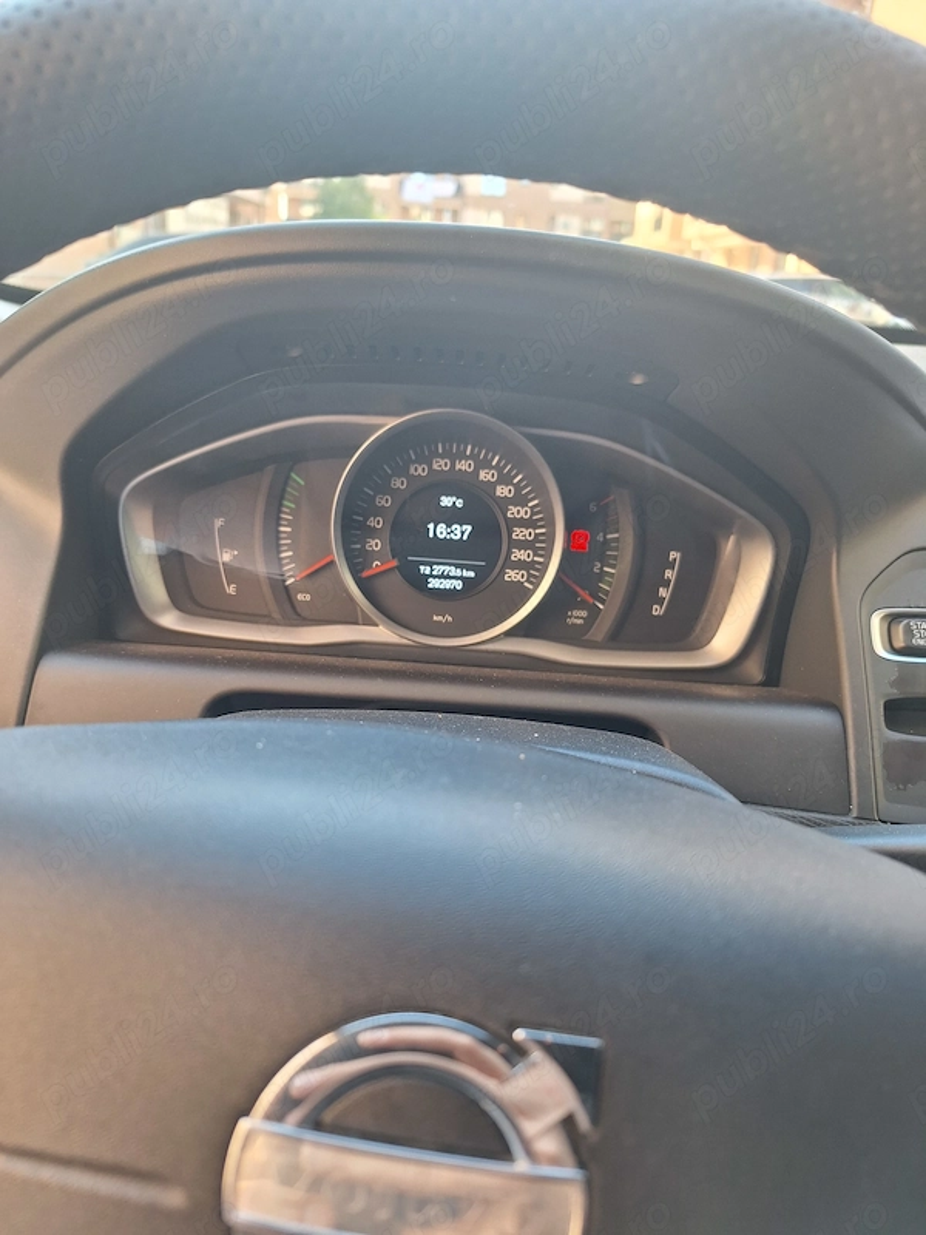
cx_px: 463
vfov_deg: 73.9
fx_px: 820
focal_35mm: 23
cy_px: 618
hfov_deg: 58.9
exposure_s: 1/100
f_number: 1.8
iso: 50
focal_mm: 5.54
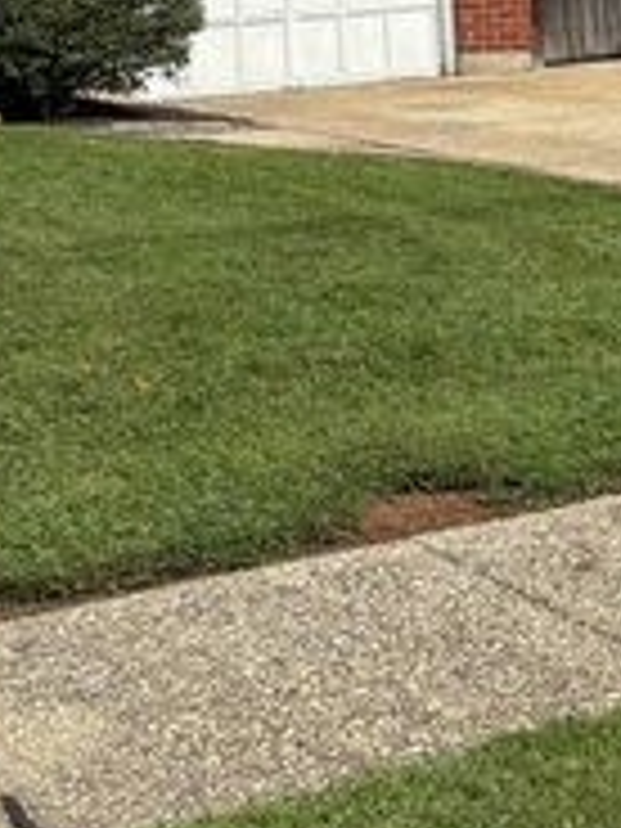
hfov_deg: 15.7
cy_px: -484
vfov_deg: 18.1
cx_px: 410
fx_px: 2248
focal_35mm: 94
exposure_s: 1/3205
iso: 50
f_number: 1.6
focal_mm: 5.96
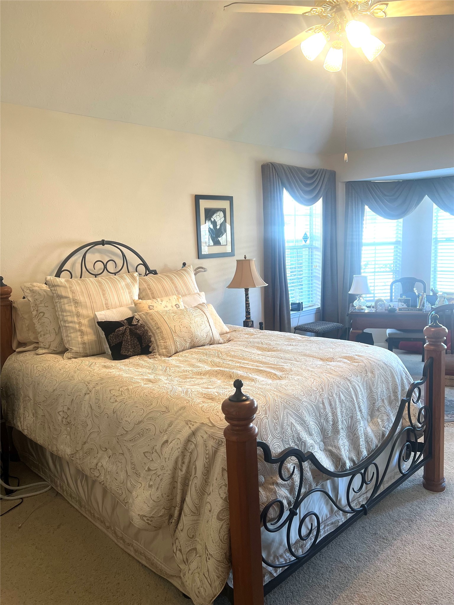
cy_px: 302
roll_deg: +3.0
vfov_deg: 67.3
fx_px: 455
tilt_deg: -6.6
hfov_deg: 53.1
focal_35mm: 26
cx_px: 227
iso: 100
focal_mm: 5.7
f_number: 1.5
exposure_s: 1/60
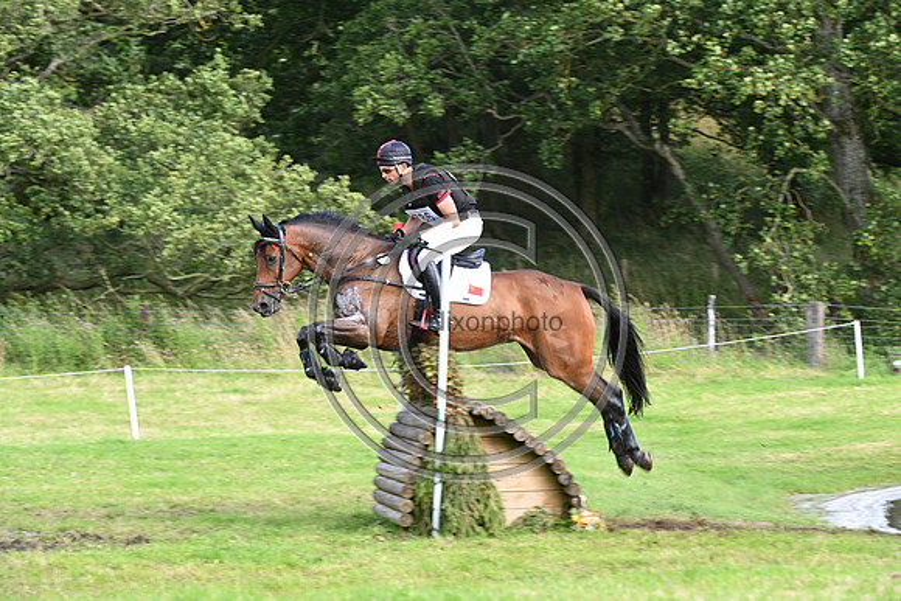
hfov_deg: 13.7
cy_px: 300
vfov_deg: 9.2
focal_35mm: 150
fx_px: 3755
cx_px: 450
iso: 500
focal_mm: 150
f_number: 9
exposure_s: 1/160
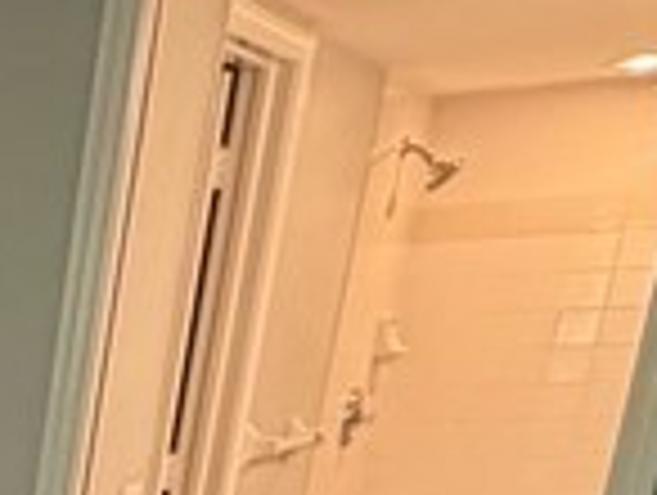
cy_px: 1030
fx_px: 1863
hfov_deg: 13.7
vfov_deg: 12.9
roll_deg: +2.4
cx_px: -958
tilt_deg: -20.0
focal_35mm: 98
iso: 250
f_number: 2.2
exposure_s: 1/60
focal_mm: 2.22
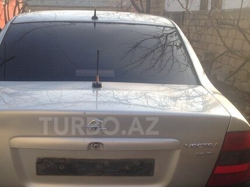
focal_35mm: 51
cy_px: 126
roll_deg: -0.6
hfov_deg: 37.3
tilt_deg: -15.3
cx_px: 99
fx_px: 368
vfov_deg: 28.3
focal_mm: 4.12
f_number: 2.4
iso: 50
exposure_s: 1/507
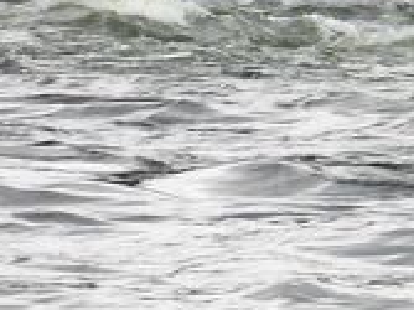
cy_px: 79
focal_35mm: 324
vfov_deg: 4.6
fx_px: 3872
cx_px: 1021
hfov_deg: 5.9
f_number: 4.6
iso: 160
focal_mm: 9.7
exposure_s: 1/100
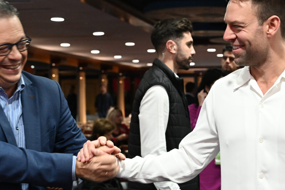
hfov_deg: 24.3
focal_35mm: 83
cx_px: 199
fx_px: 657
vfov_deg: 16.4
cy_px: 111
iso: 6400
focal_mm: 46
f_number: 4.5
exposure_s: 1/125
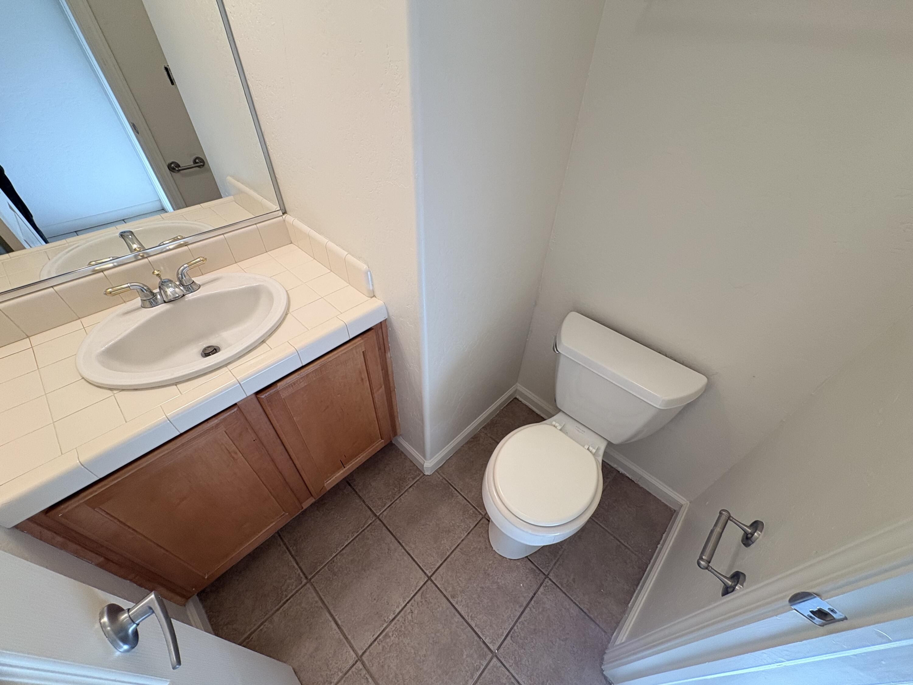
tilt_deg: -41.9
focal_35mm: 14
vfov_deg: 85.7
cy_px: 342
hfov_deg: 102.1
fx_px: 369
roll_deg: -1.5
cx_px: 456
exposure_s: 1/120
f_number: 2.2
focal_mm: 2.22
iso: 100
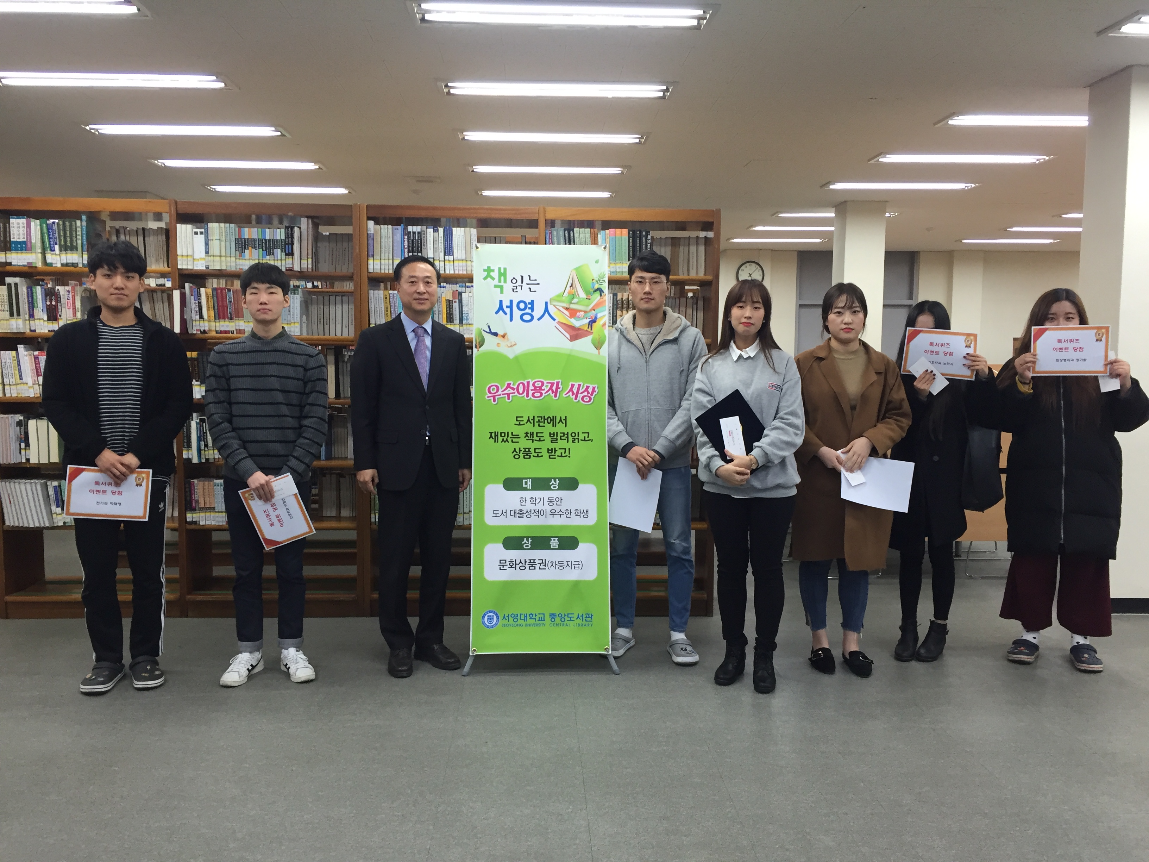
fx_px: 963
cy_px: 431
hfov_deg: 61.7
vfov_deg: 48.2
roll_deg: -1.2
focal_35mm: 29
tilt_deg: -6.2
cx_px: 574
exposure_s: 1/30
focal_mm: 4.15
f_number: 2.2
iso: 40
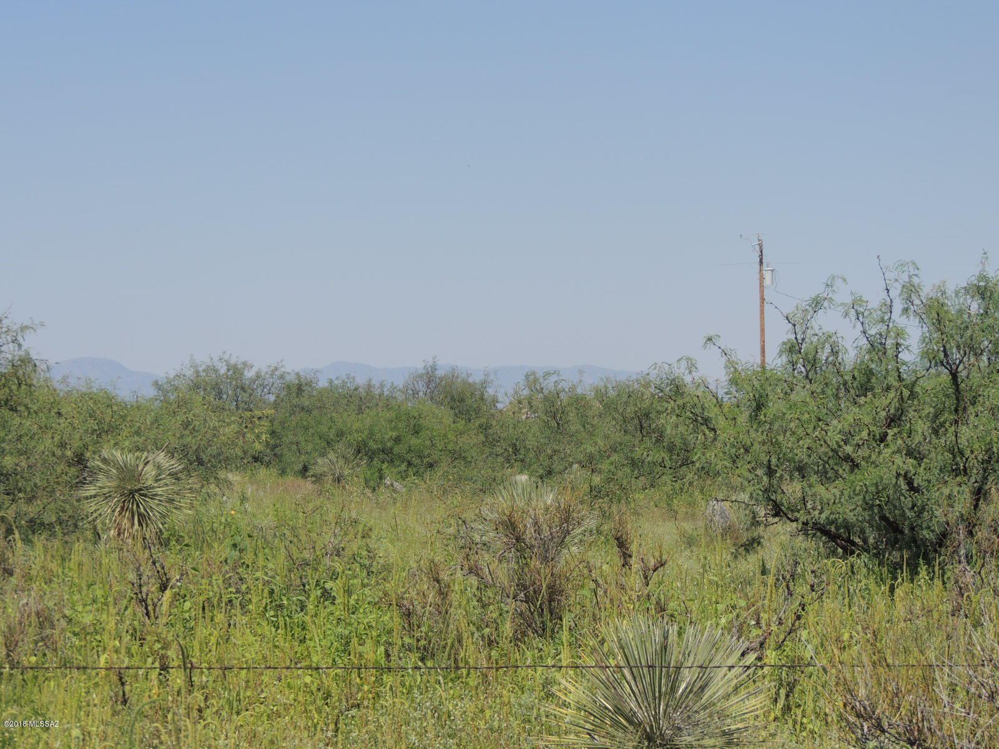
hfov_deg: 18.7
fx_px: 3030
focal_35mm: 105
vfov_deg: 14.1
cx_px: 500
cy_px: 374
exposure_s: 1/800
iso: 100
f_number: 4.2
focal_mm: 18.7
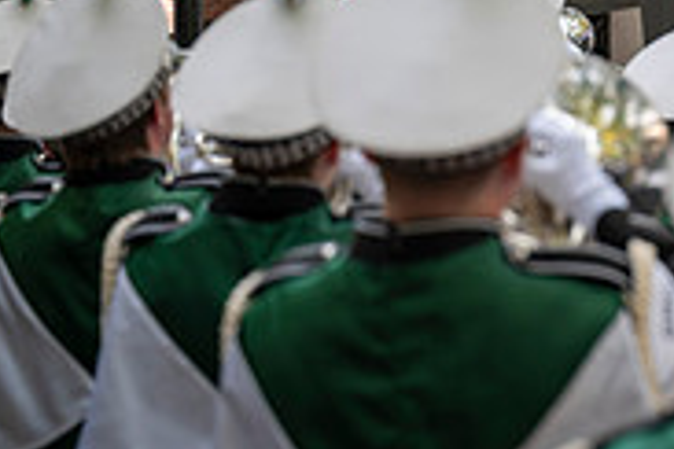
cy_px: -103
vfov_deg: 6.2
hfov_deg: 9.0
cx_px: 1046
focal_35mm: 222
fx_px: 4156
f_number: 2.8
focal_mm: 70
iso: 160
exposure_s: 1/500
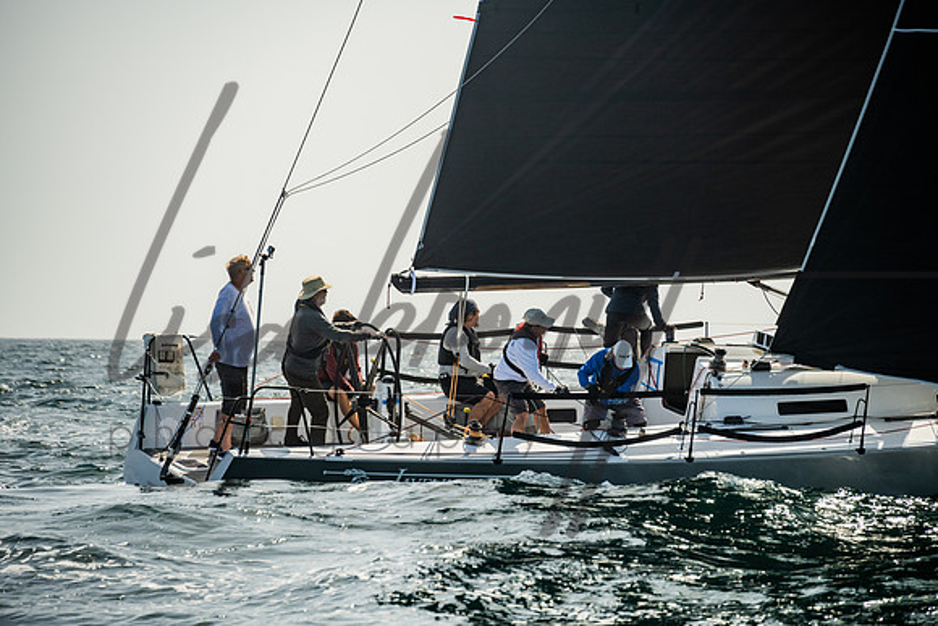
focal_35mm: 205
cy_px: 313
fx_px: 5348
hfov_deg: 10.0
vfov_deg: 6.7
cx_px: 469
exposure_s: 1/800
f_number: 6.3
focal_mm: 200
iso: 320
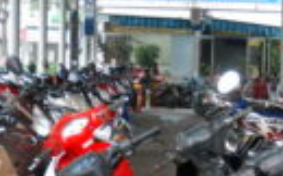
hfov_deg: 14.8
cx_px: 155
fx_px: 1087
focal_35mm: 141
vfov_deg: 9.2
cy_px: 184
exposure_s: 1/50
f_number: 3.8
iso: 1000
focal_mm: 24
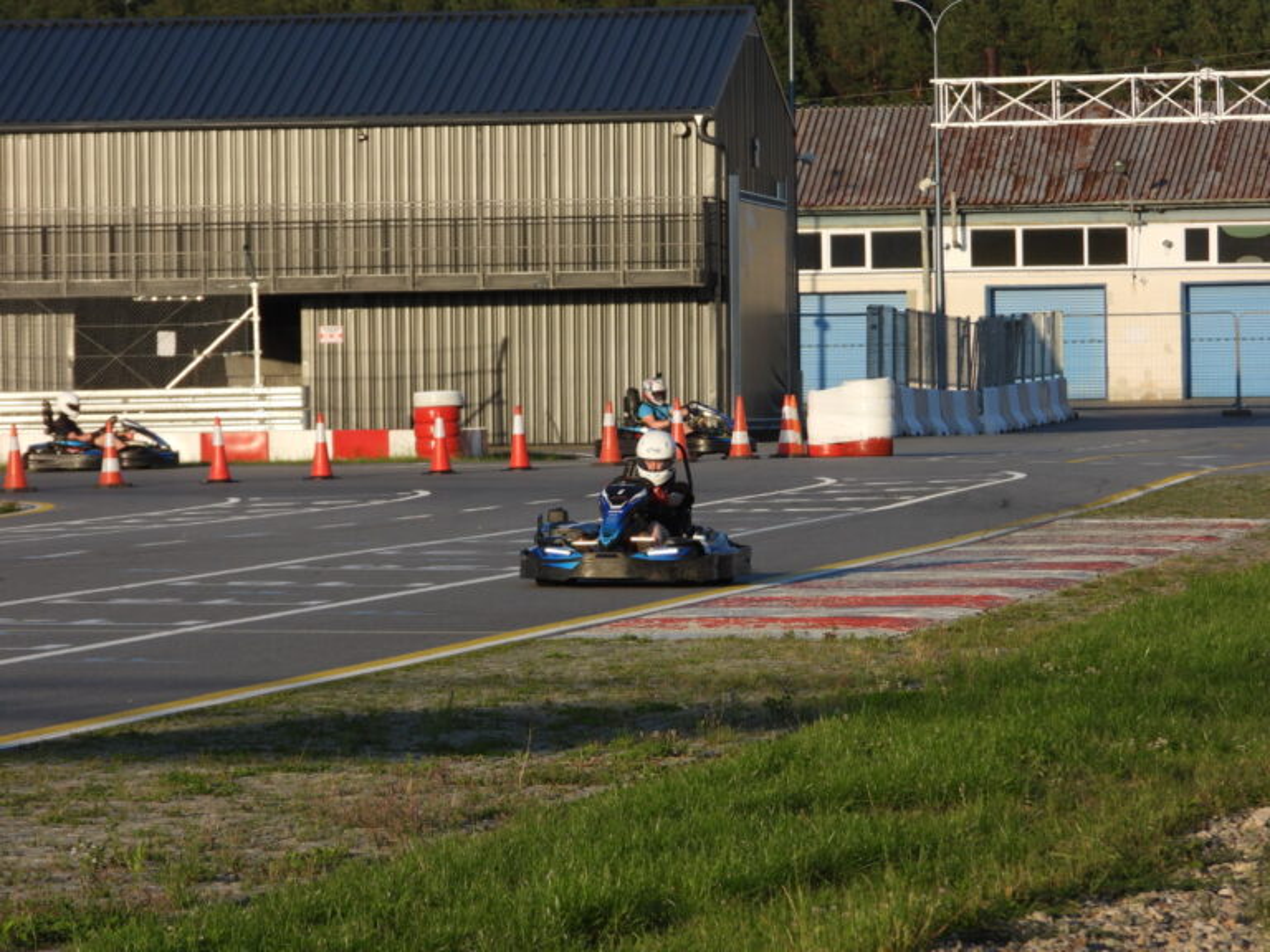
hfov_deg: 7.2
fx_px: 10089
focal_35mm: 275
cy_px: 476
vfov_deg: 5.4
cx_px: 635
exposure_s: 1/640
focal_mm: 49.5
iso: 100
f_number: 4.5
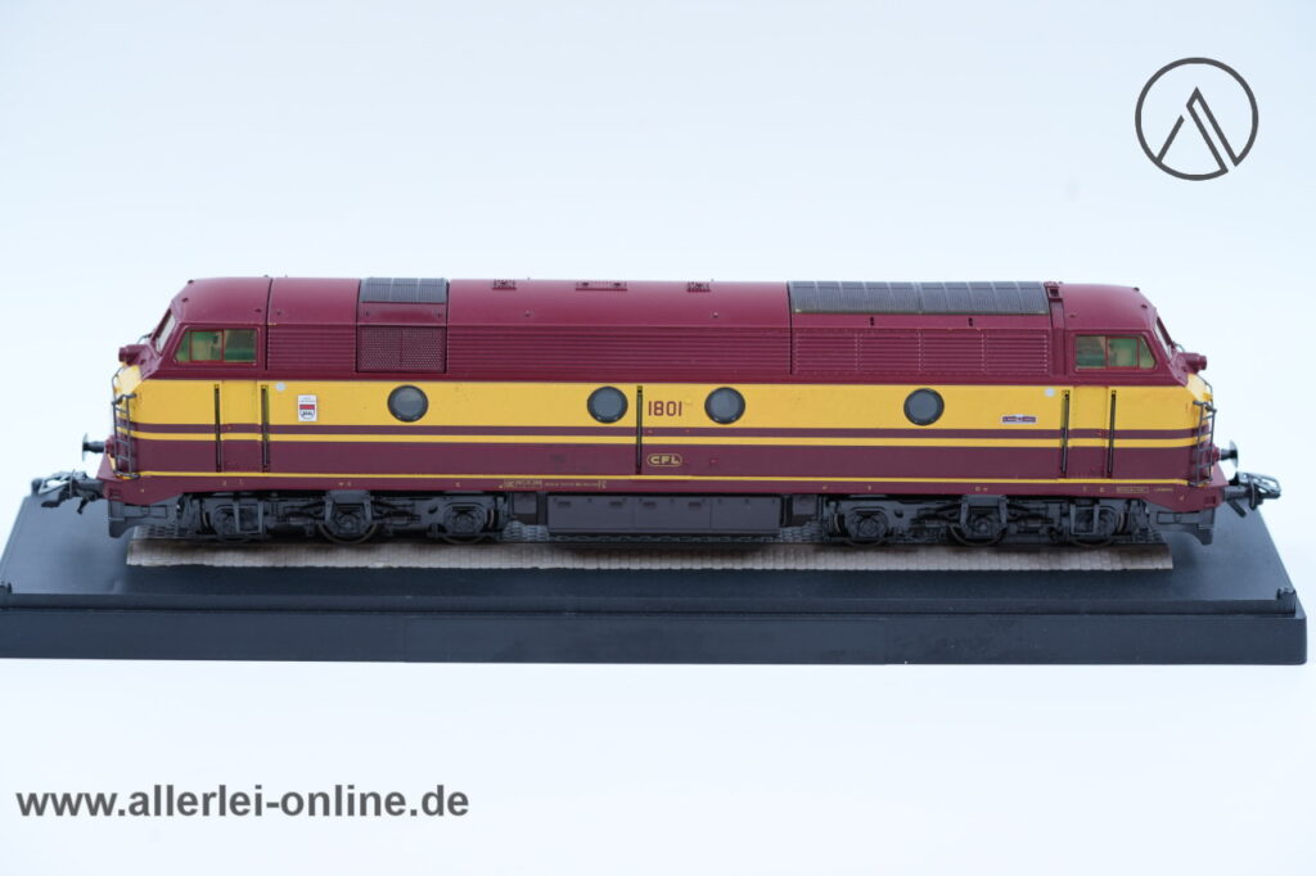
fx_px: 3289
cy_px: 438
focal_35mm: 90
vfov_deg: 15.2
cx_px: 658
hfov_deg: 22.6
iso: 800
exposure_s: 1/60
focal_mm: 90
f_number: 6.3
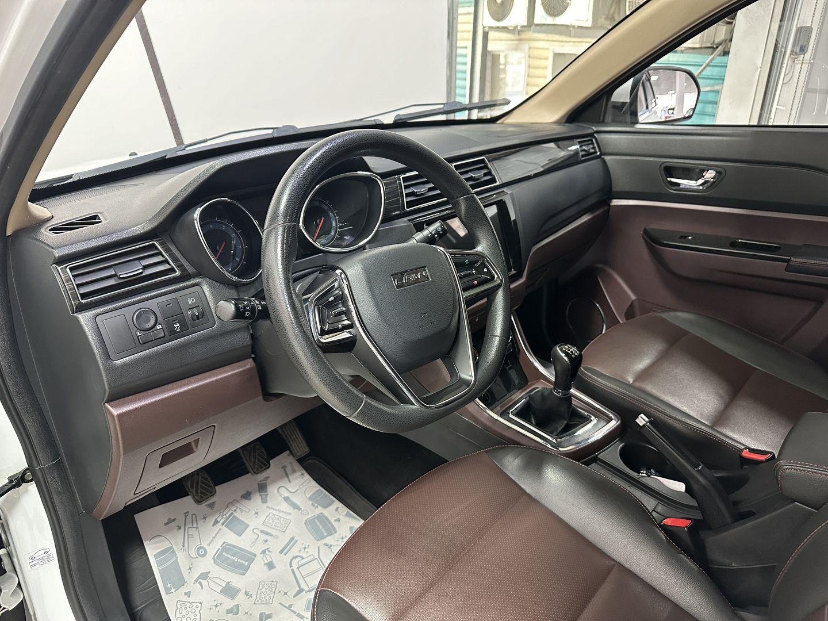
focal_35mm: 24
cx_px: 414
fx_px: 574
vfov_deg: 56.8
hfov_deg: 71.6
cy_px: 310
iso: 400
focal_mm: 6.86
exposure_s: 1/50
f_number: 1.78
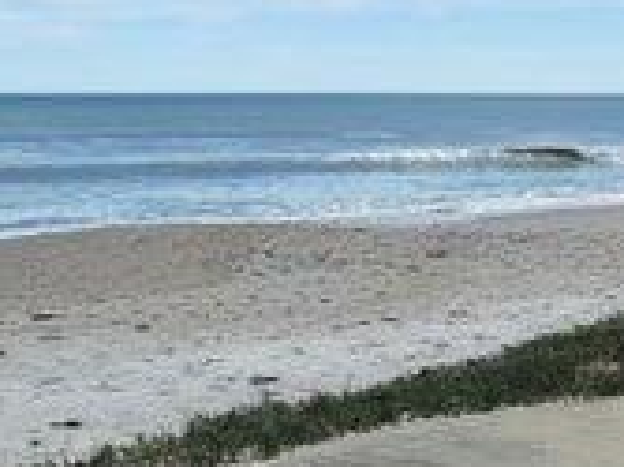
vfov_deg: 16.8
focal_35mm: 88
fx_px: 1585
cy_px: 202
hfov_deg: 20.6
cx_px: -157
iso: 12
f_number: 1.8
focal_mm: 6.4
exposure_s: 1/1849
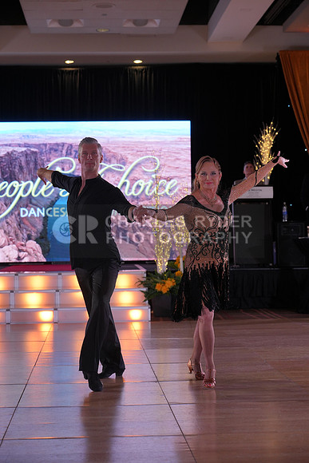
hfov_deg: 18.7
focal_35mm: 73
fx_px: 939
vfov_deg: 27.7
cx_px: 154
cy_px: 232
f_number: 4
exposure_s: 1/400
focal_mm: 73
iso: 800
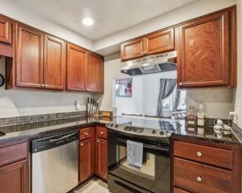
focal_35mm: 18
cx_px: 97
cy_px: 102
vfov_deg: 73.7
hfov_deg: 85.3
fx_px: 129
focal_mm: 10
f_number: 9
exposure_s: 1/30
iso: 6400
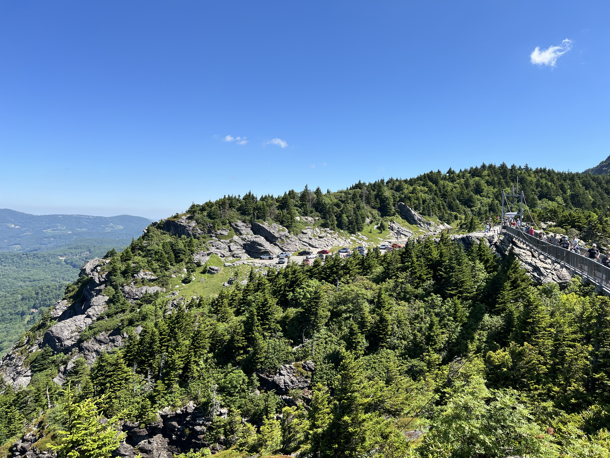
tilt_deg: -2.4
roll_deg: -0.4
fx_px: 458
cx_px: 305
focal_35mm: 26
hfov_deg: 67.3
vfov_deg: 53.1
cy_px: 229
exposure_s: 1/3077
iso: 50
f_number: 1.5
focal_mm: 5.7
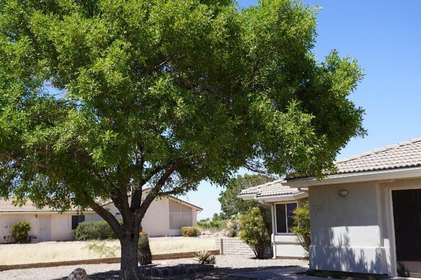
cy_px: 167
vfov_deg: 29.3
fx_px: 534
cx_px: 202
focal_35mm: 46
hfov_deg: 43.0
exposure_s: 1/500
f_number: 5
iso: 100
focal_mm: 23
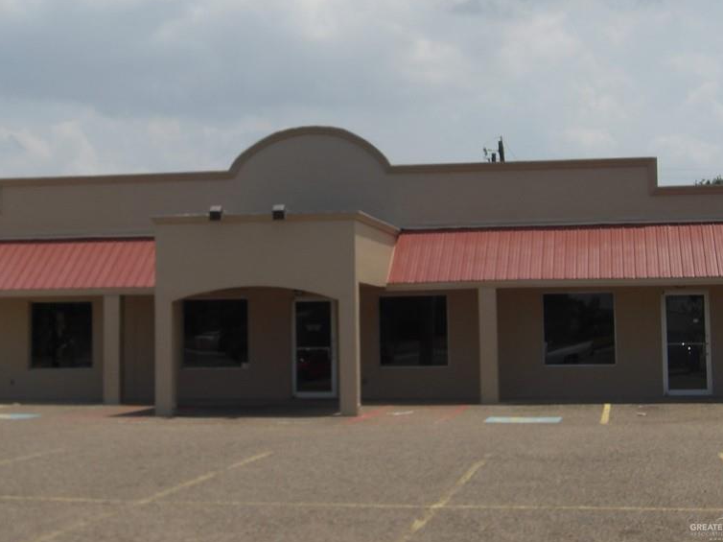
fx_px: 1503
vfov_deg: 20.4
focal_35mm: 72
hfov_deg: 27.0
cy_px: 179
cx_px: 287
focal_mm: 9.4
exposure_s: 1/104
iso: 100
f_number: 15
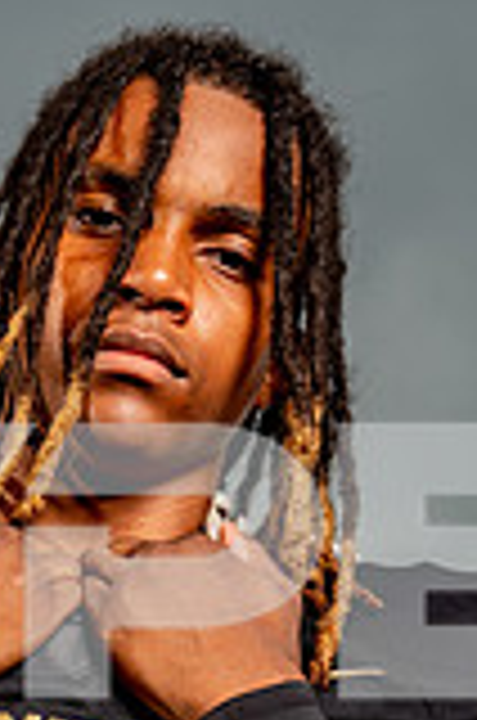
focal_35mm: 110
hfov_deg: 12.2
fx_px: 2196
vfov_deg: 17.7
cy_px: 882
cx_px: -18
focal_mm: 39
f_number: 5.6
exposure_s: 1/320
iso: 100
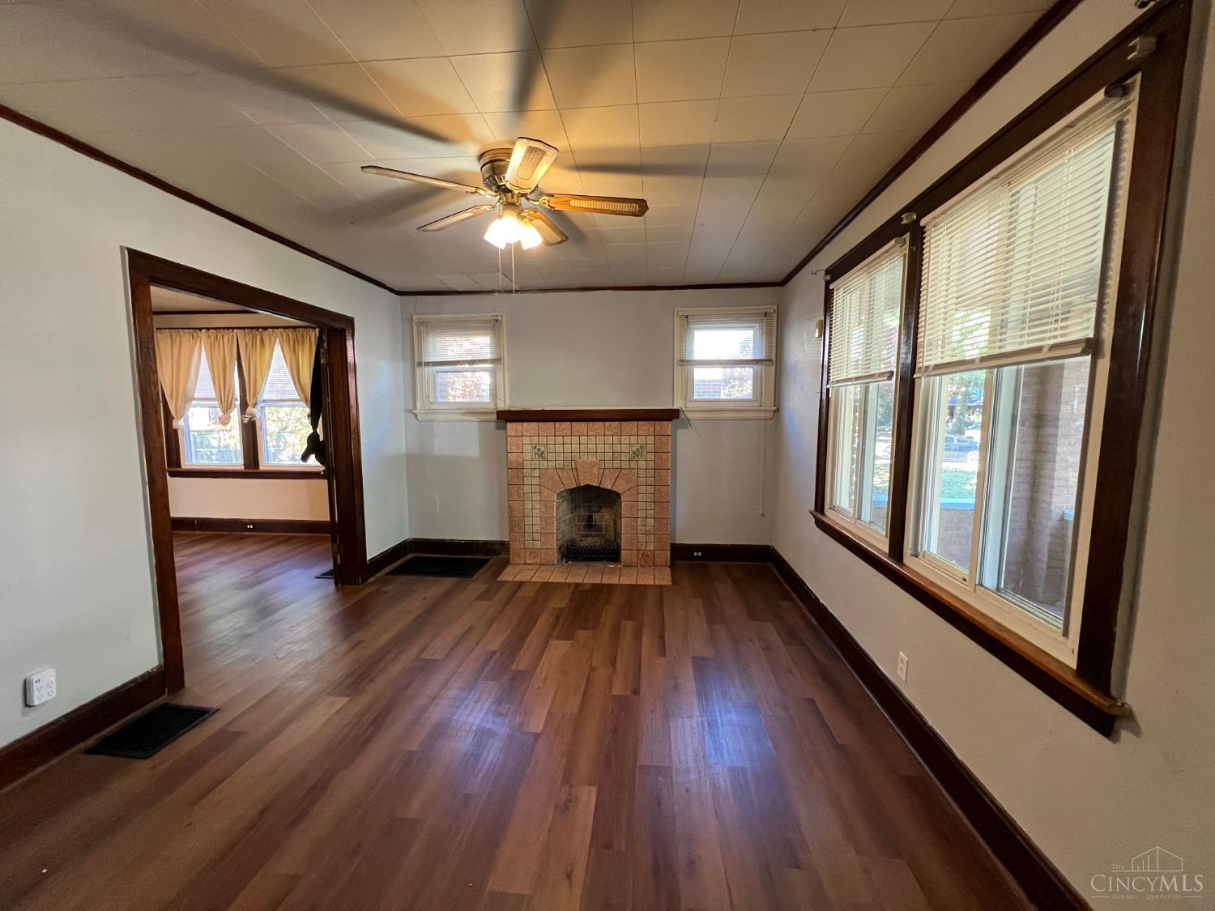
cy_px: 456
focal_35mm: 13
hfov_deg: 106.2
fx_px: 456
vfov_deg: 89.9
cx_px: 608
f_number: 1.8
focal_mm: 1.57
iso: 400
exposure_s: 1/60
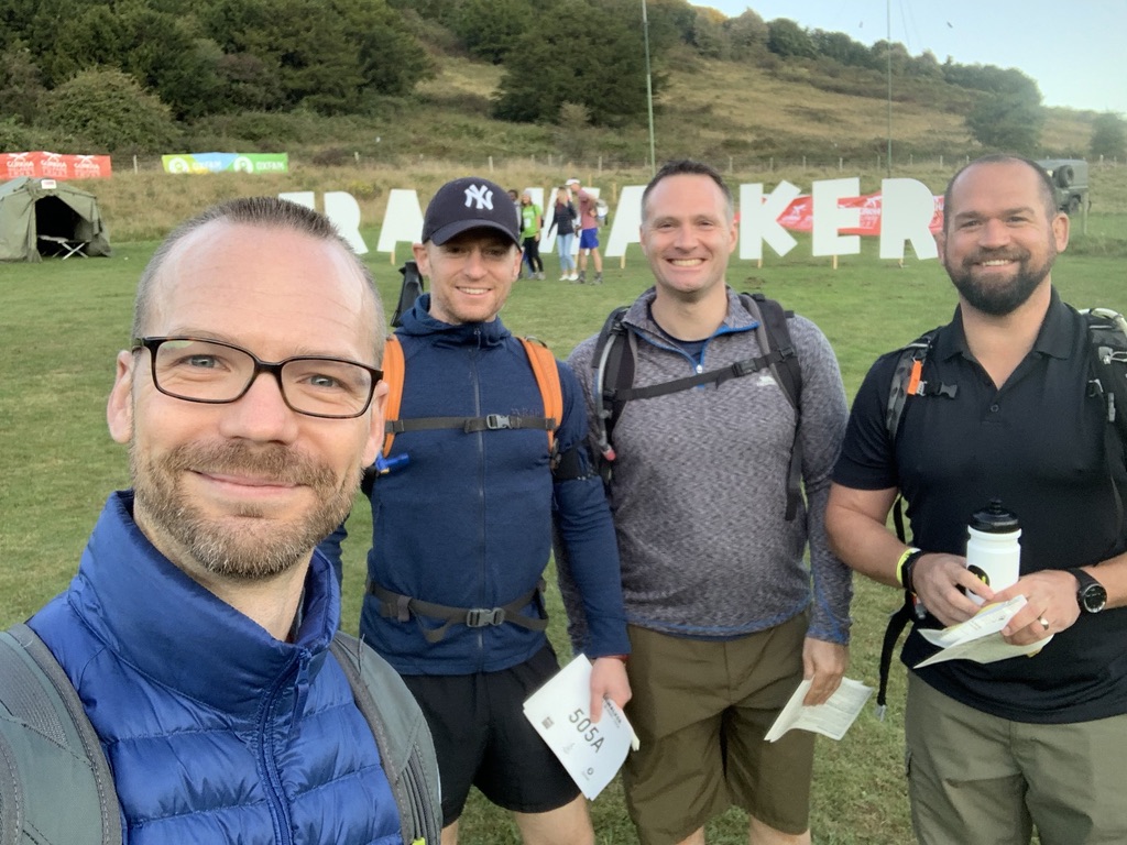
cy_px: 422
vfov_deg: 44.2
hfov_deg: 56.8
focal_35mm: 32
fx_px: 1042
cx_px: 564
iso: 64
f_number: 2.2
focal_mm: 2.87
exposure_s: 1/121
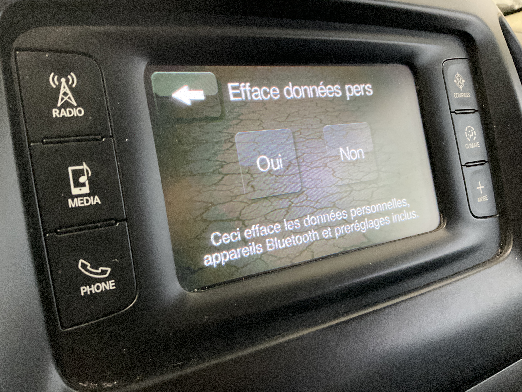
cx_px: 261
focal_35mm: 29
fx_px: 437
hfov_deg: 61.7
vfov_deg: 48.2
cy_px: 196
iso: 200
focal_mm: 3
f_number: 1.8
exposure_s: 1/60
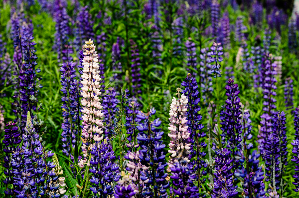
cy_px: 99
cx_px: 150
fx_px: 1392
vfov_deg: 8.1
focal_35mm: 168
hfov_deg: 12.3
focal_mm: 112
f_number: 9.5
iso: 100
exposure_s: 1/90
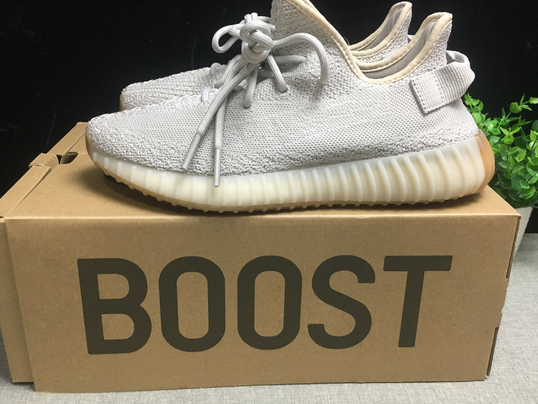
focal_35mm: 34
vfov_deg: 41.8
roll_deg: -0.6
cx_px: 273
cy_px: 195
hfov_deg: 54.0
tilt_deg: -21.5
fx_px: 528
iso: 125
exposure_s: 1/33
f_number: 2.2
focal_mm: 4.15
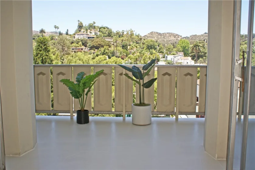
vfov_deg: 43.7
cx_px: 128
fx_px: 213
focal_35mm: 30
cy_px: 85
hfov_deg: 61.9
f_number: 8
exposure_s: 1/125
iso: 100
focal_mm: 20
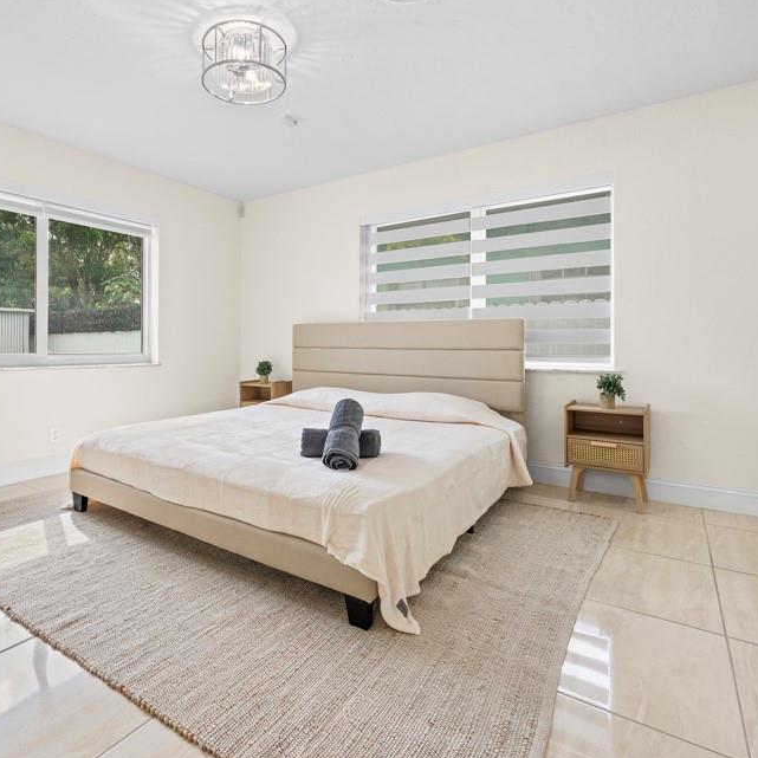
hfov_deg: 77.0
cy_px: 361
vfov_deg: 77.6
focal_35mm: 19
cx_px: 311
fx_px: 471
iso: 500
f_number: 8
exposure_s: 1/15
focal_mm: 14
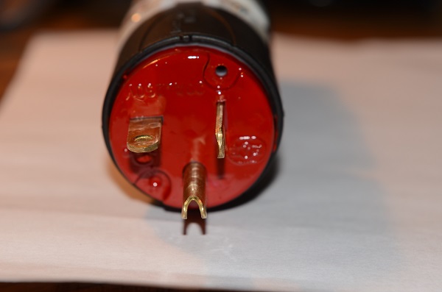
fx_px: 1286
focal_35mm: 105
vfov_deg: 13.0
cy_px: 146
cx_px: 221
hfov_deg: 19.5
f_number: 7.1
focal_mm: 70
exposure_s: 1/60
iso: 250
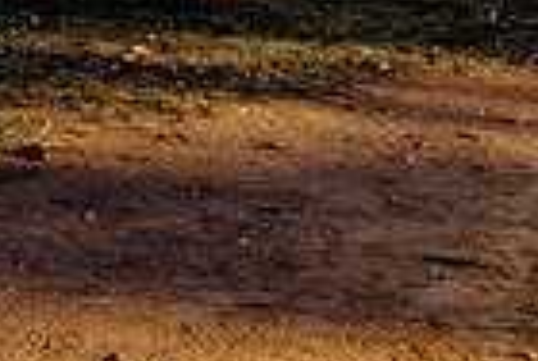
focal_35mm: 124
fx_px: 1857
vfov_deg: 10.4
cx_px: -307
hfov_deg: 15.1
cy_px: -317
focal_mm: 20
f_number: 5.6
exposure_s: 1/220
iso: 200
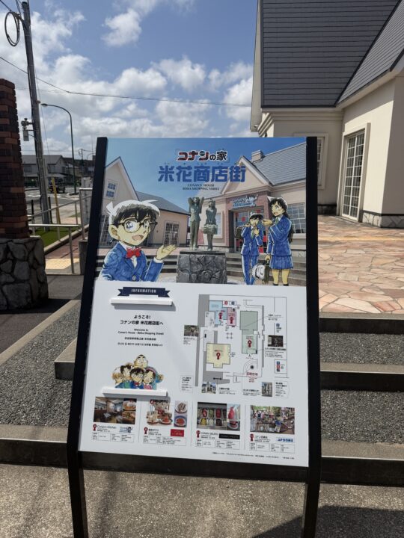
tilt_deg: -12.8
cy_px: 269
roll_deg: +0.2
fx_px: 373
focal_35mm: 24
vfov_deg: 71.6
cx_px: 202
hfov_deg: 56.8
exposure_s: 1/9091
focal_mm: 6.76
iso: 80
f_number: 1.78
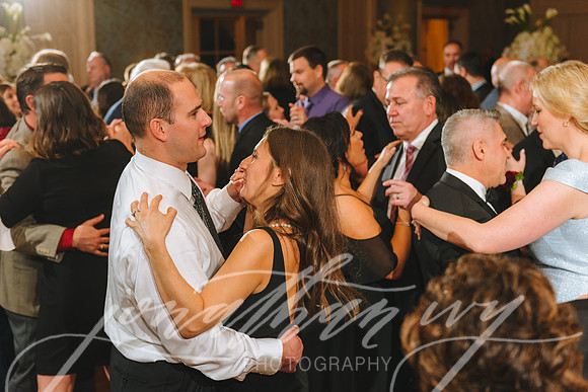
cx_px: 294
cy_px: 196
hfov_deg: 38.2
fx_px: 849
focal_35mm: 52
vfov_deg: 26.0
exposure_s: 1/160
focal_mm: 52
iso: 1250
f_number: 3.5
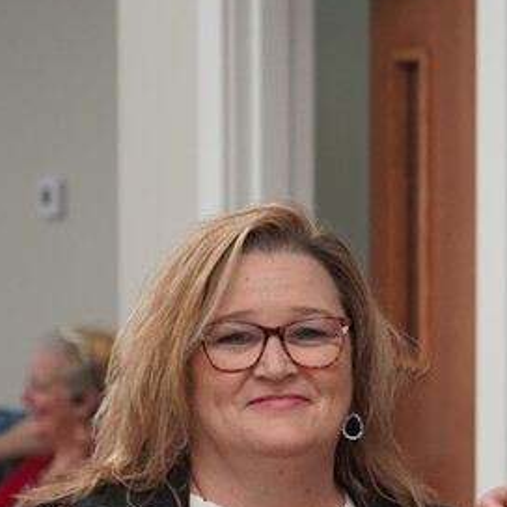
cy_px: 467
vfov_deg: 8.4
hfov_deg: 8.3
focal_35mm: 208
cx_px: 738
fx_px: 3447
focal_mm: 65
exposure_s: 1/160
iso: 1000
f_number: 4
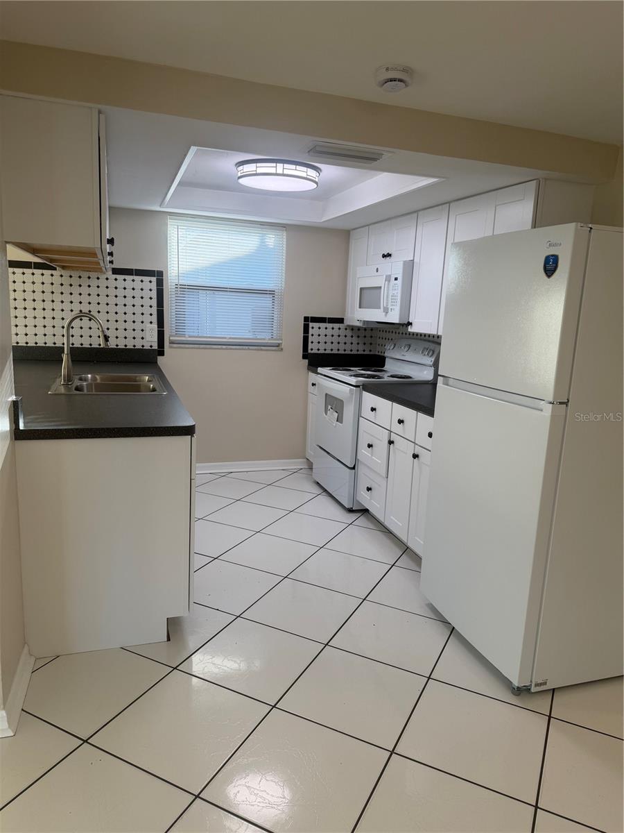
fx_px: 577
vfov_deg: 71.6
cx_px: 312
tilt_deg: -10.8
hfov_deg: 56.8
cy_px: 416
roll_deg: -3.3
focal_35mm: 24
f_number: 1.78
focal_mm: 6.76
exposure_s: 1/180
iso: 80
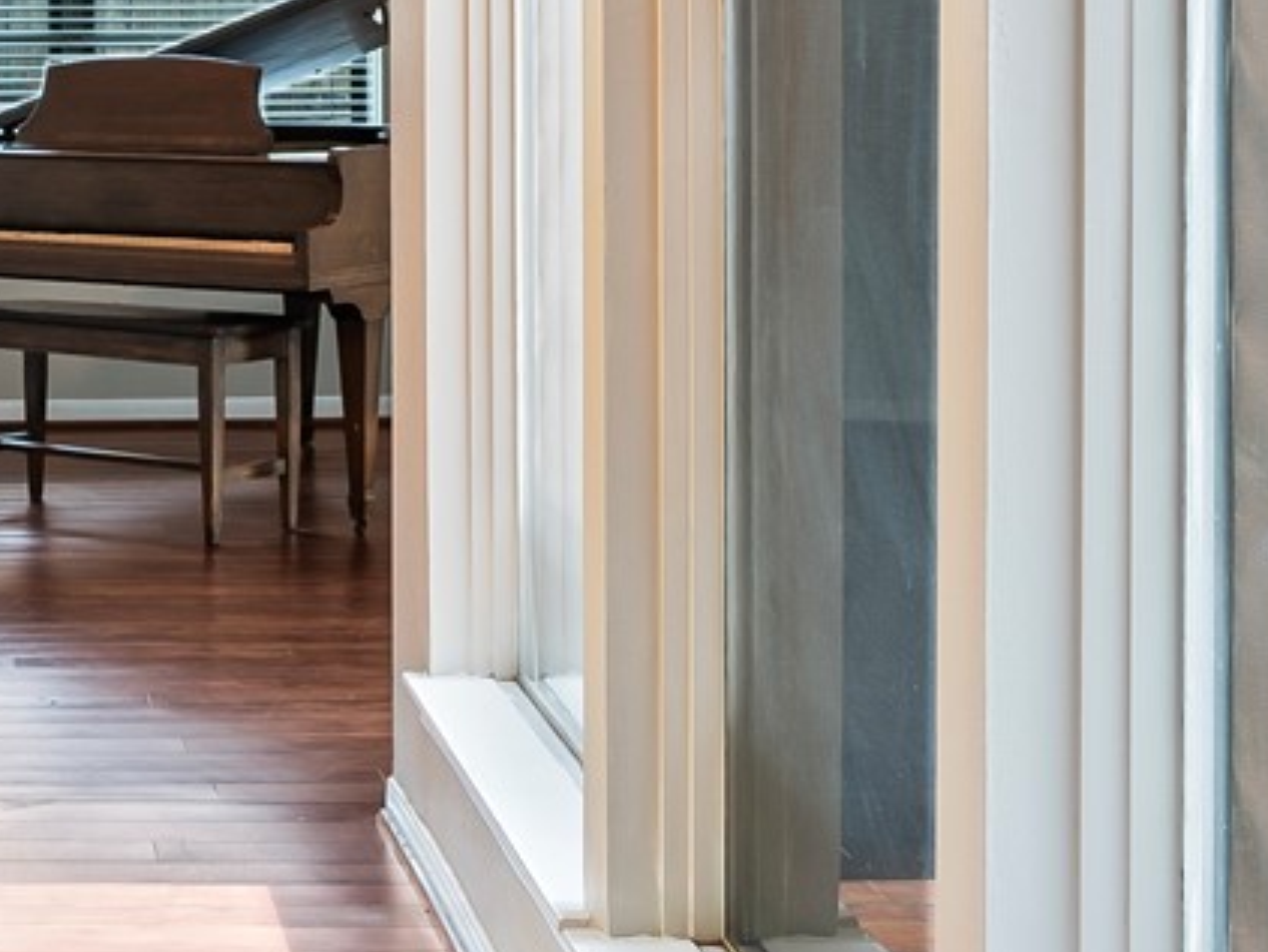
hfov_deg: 20.3
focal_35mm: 94
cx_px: 24
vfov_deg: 15.5
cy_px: 21
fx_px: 3445
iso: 125
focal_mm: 19
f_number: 4.5
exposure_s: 1/2.5
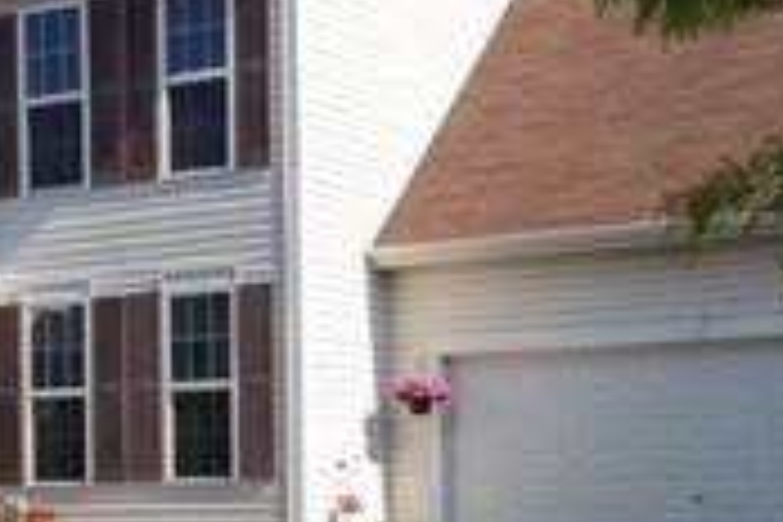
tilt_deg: -0.7
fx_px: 1805
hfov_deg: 24.5
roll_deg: +1.2
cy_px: 558
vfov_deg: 16.0
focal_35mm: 83
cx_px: 396
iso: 32
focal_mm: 4.15
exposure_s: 1/1163
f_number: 2.2
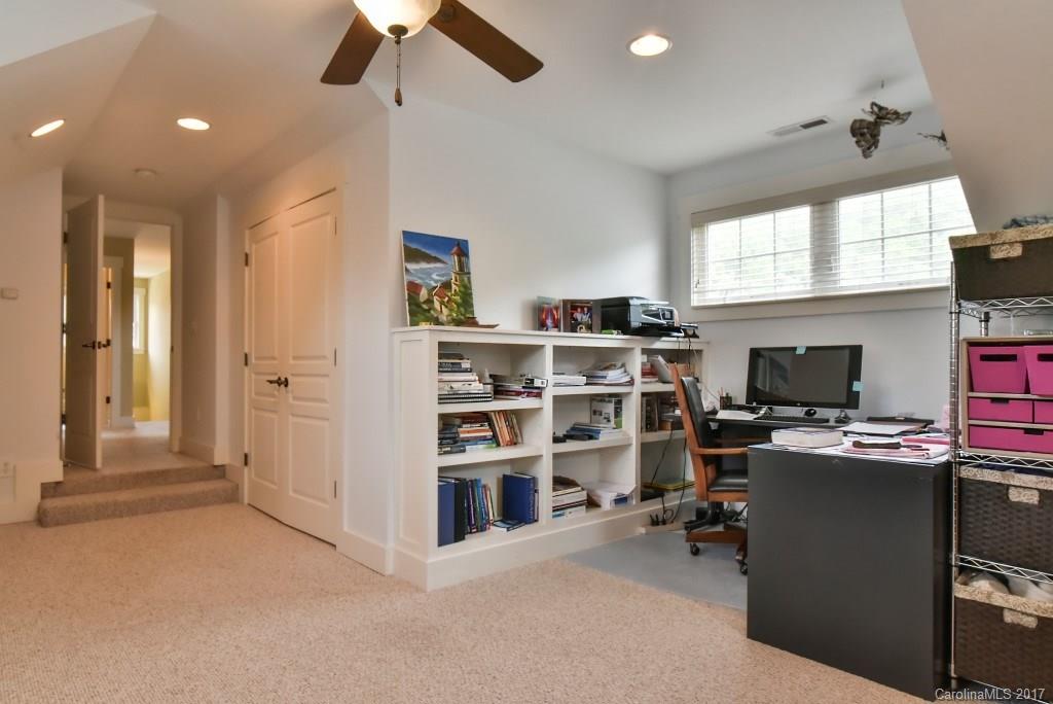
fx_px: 644
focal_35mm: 22
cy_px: 352
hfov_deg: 78.5
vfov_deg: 57.3
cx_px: 526
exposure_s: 1/160
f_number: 13
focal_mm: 22
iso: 4000
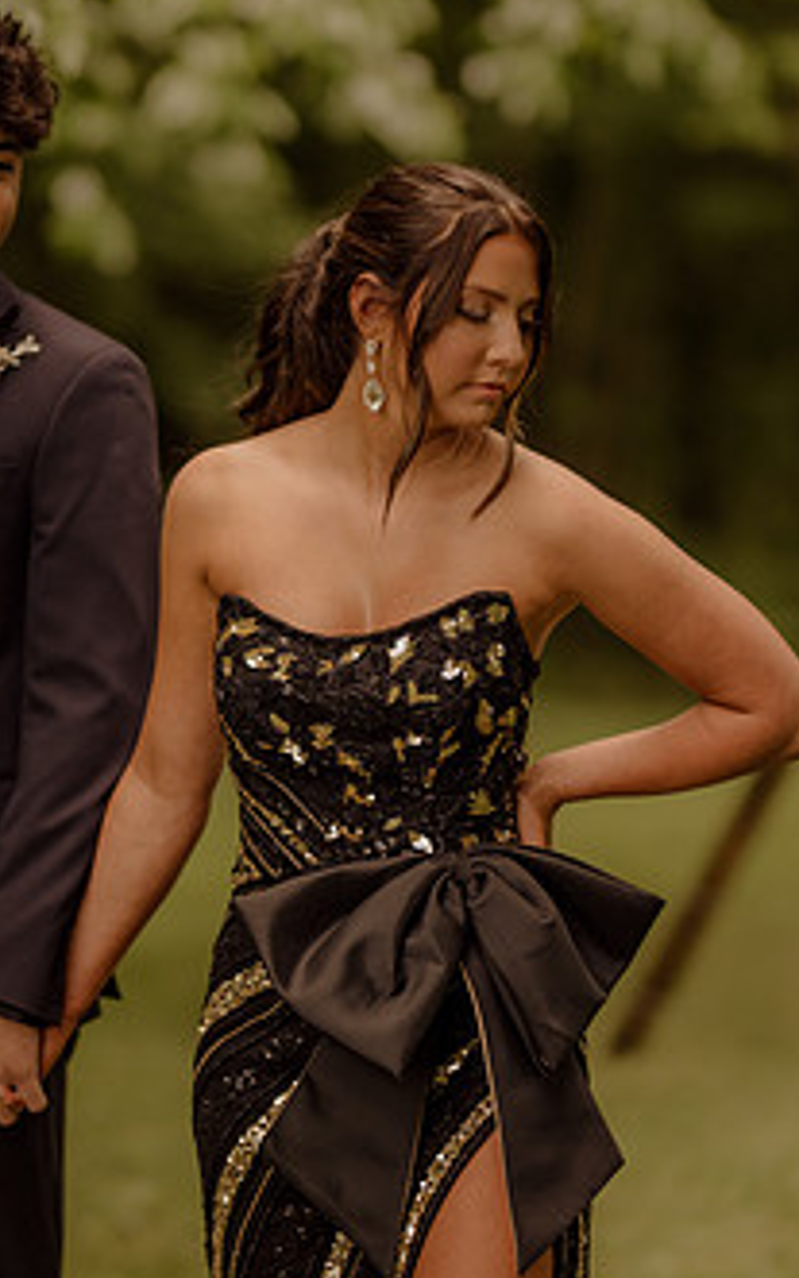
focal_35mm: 152
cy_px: 597
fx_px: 5293
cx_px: 154
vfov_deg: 13.8
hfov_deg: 8.6
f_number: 1.4
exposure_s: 1/2000
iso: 400
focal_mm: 85
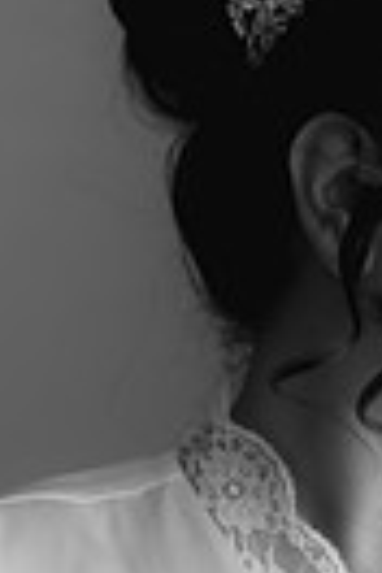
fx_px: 4615
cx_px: 404
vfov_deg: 7.0
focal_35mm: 290
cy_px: 734
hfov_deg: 4.7
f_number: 1.8
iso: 200
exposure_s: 1/160
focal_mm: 85
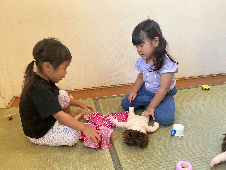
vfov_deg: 48.2
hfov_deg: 61.7
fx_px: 189
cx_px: 113
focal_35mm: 29
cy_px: 85
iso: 64
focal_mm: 3
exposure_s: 1/60
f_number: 1.8
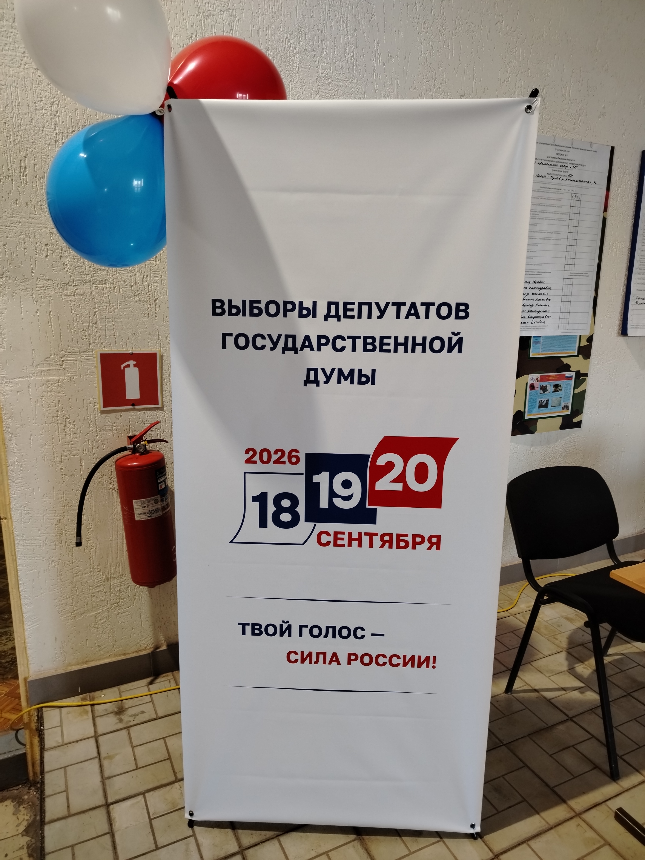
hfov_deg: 56.8
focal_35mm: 24
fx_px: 596
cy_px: 430
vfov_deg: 71.6
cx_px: 322
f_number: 1.75
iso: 769
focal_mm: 5.25
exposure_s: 1/33.3
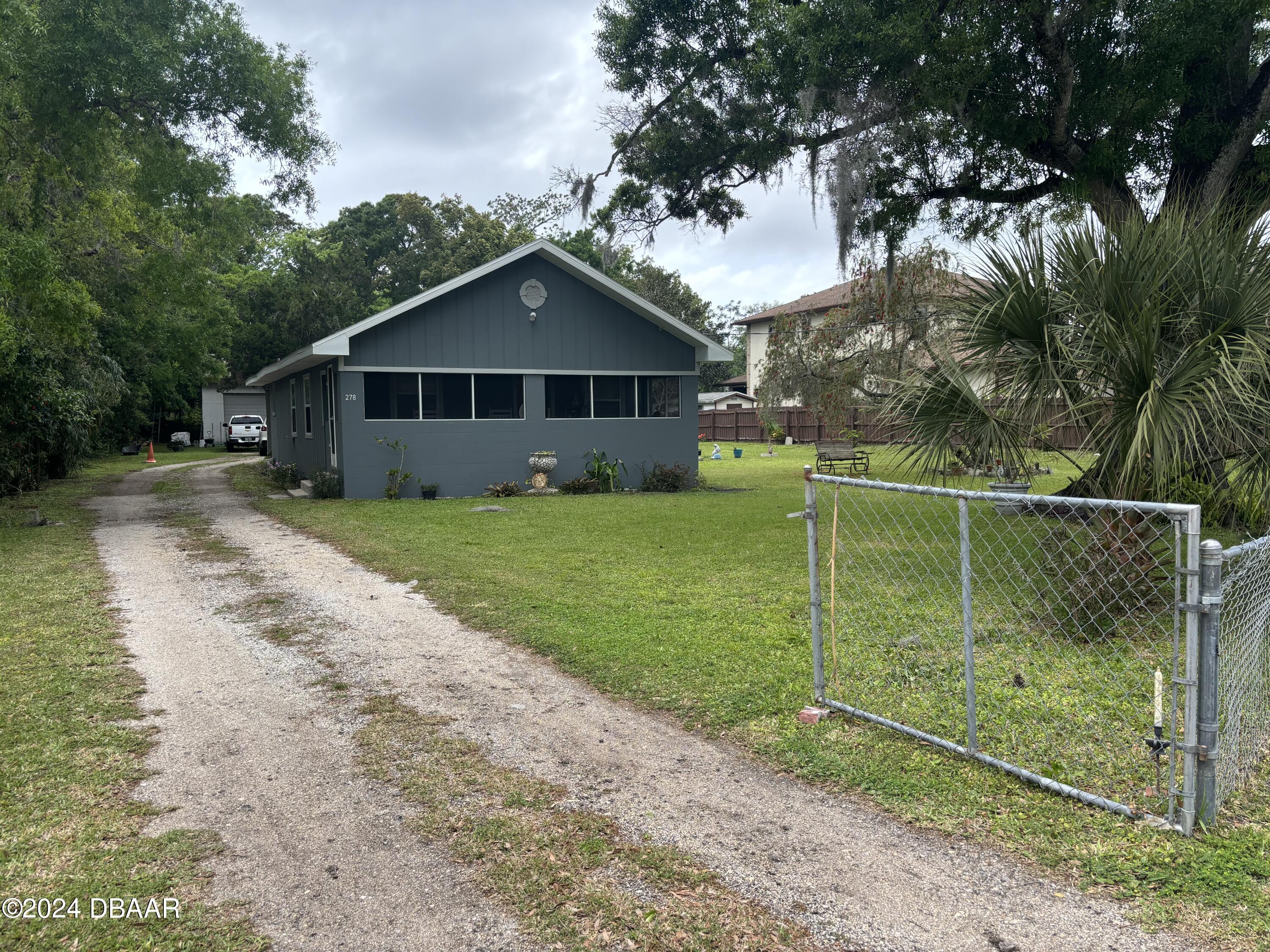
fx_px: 954
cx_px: 635
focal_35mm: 26
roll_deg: +0.7
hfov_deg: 67.3
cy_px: 476
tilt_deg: -3.7
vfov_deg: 53.1
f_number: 1.6
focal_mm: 5.96
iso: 50
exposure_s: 1/675
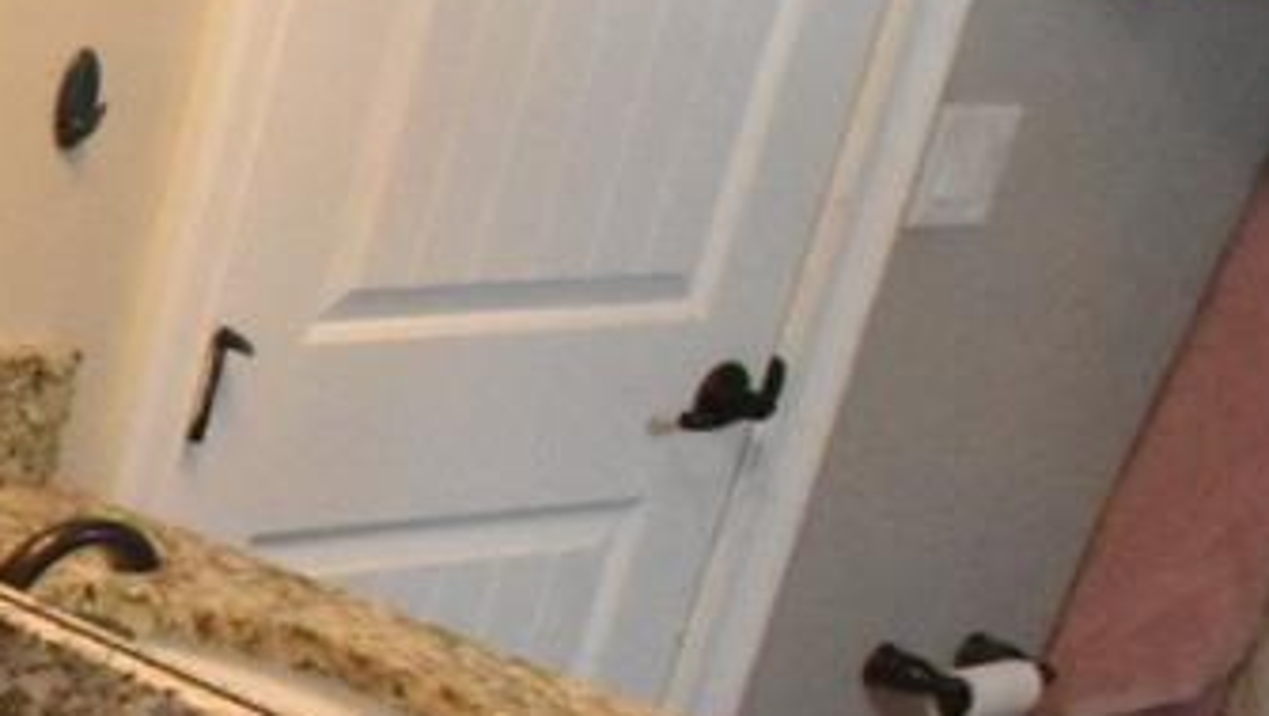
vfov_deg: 15.9
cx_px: -1288
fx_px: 2525
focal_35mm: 75
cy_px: 636
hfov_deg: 18.3
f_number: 10
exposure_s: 1/50
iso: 8000
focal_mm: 10
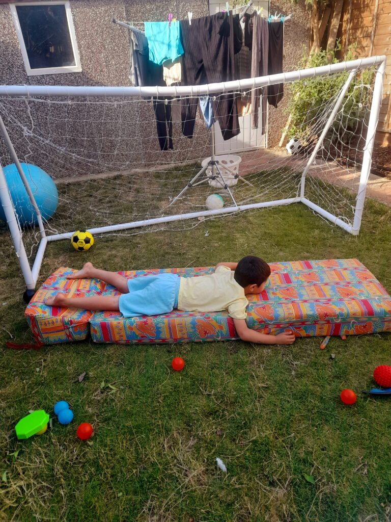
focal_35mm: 25
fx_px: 377
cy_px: 261
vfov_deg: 69.4
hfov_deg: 54.9
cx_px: 196
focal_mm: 4.6
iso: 20
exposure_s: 1/100
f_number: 2
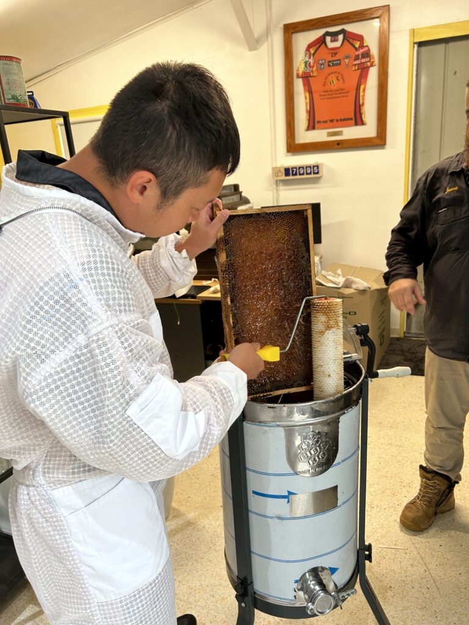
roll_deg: +3.3
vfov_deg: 67.3
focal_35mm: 26
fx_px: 470
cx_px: 234
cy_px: 312
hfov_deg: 53.1
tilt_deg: -15.9
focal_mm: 5.7
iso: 80
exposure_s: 1/50
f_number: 1.5
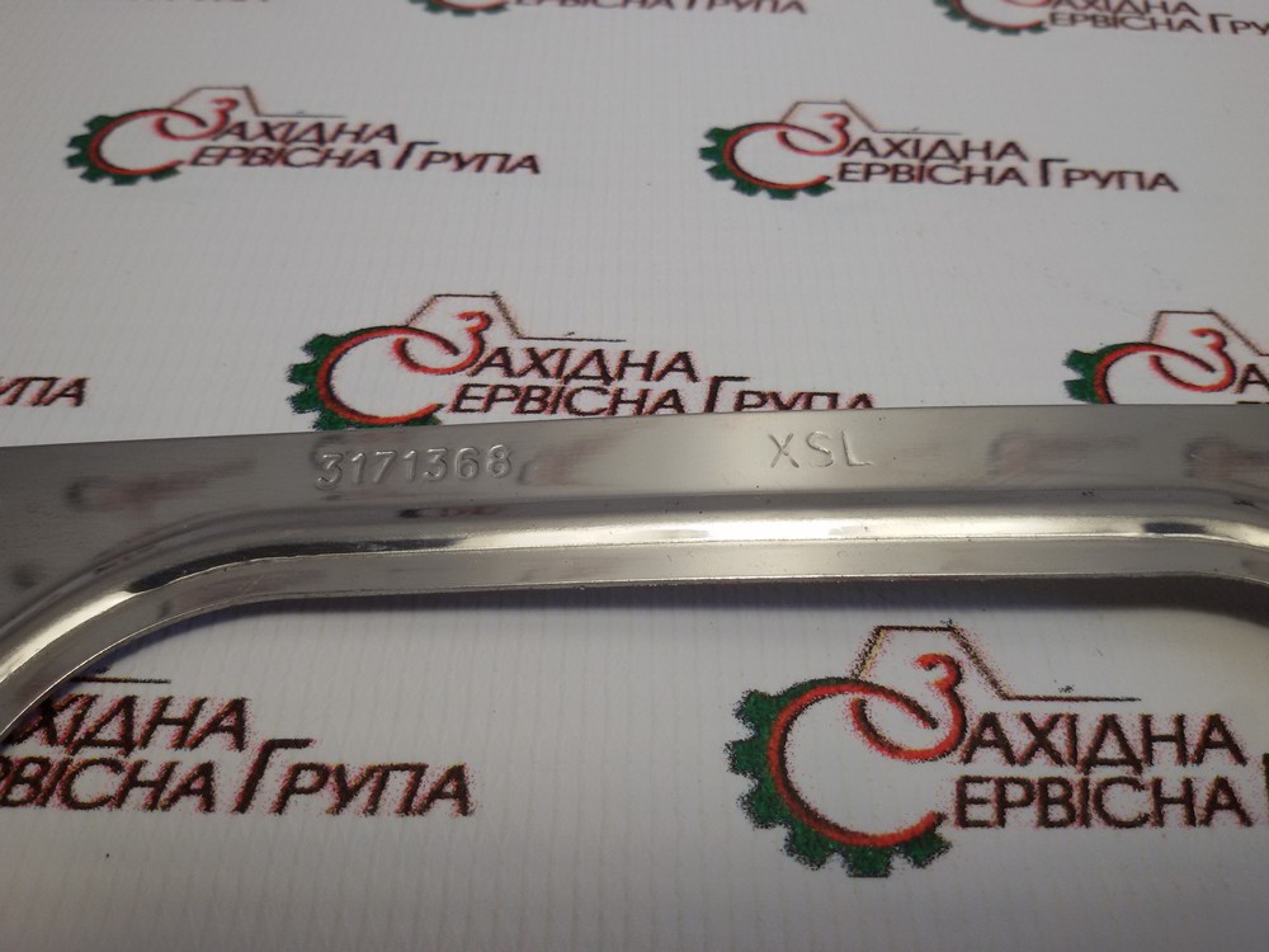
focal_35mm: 31
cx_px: 634
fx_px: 1136
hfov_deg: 58.4
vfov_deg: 45.4
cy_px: 476
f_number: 2.4
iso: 40
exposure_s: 1/100
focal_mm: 2.93
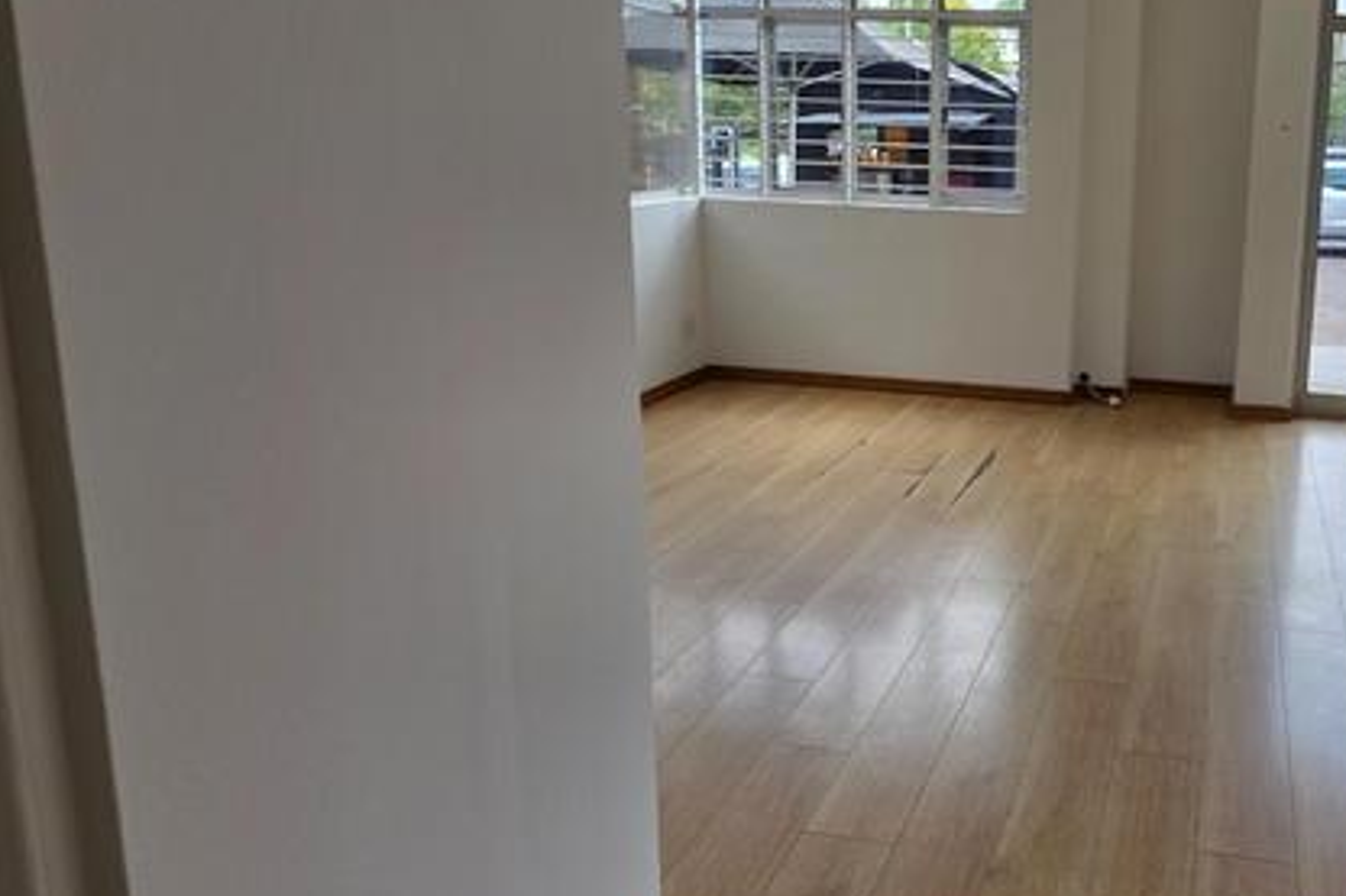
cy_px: 307
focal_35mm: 26
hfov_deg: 63.2
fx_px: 972
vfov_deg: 48.8
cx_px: 1084
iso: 25
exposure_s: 1/100
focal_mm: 2.2
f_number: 1.9
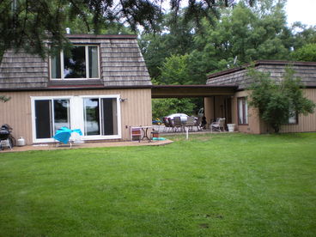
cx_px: 158
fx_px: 347
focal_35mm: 38
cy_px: 118
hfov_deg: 49.0
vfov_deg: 37.7
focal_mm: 6.3
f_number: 3.1
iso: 73
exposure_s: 1/55
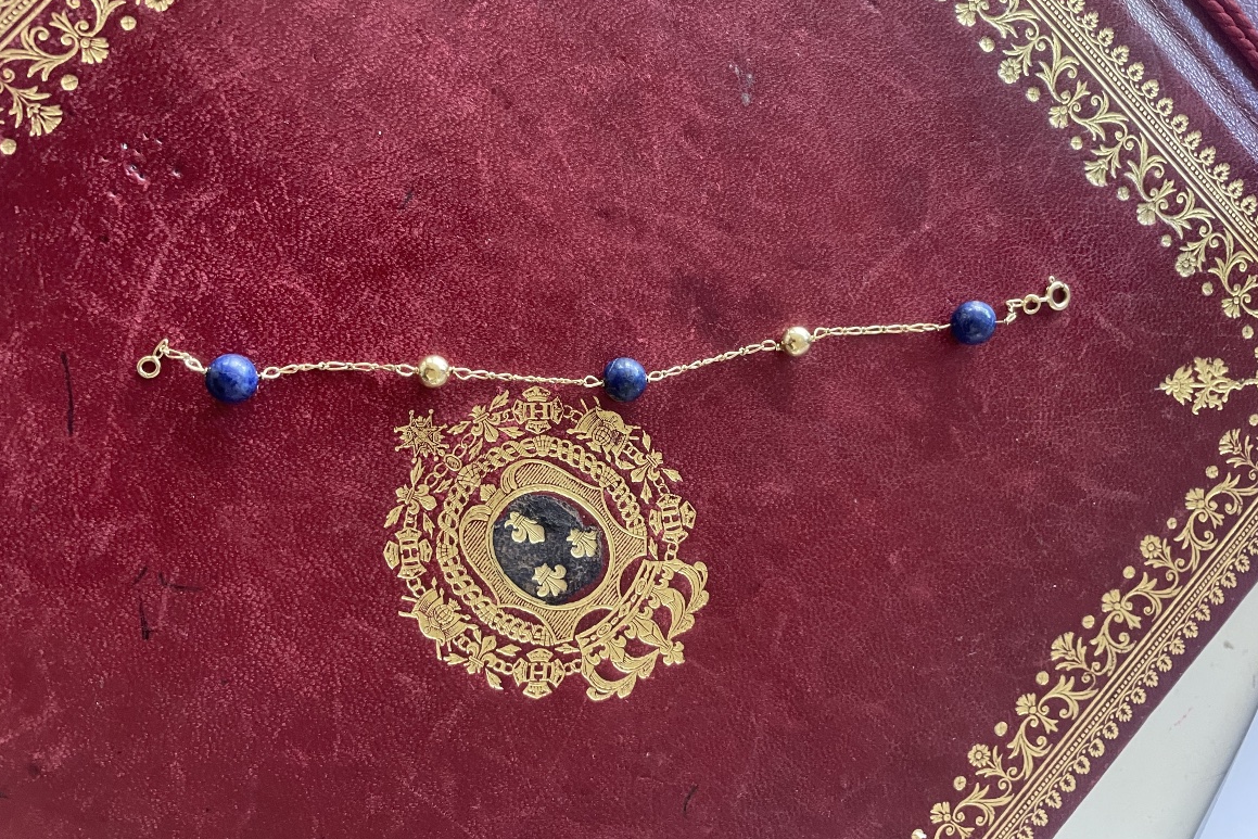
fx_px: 978
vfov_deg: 46.4
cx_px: 643
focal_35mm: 28
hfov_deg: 65.5
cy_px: 412
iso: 400
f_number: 1.6
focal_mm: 4.2
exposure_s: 1/60
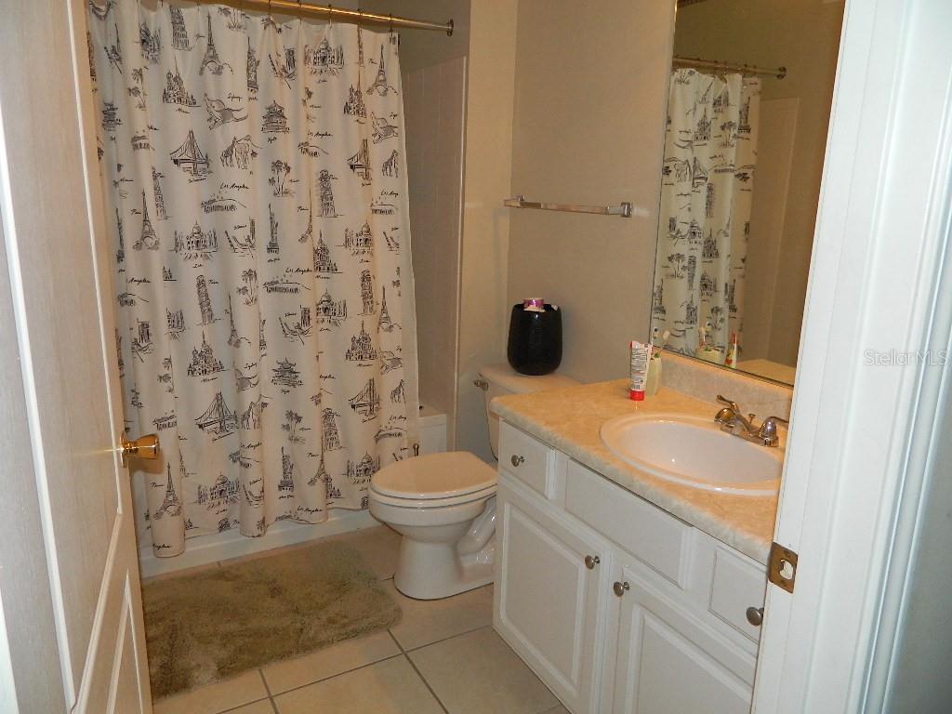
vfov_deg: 54.9
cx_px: 476
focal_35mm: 25
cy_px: 357
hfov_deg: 69.4
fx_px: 688
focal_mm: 4.5
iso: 200
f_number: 3.1
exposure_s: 1/30
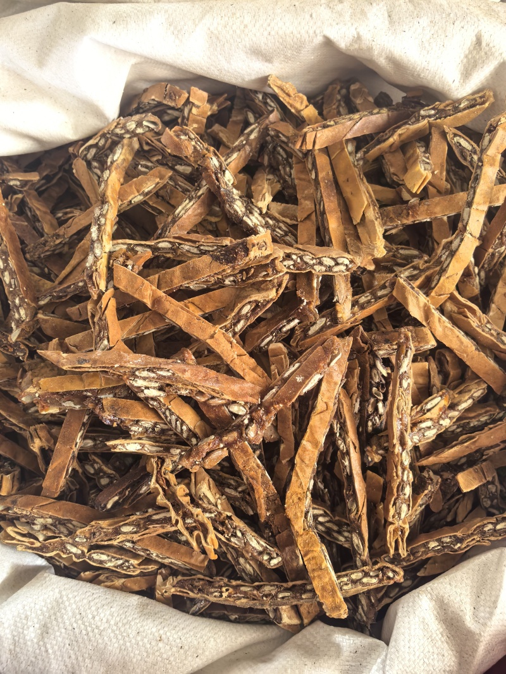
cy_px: 337
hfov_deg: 51.3
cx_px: 253
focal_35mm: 27
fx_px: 526
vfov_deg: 65.3
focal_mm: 6.35
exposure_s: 1/100
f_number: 2
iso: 200
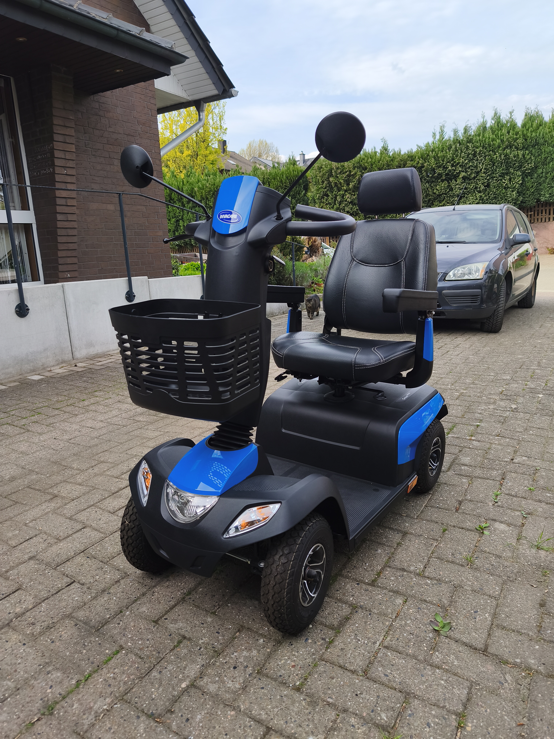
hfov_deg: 58.9
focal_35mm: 23
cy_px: 370
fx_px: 491
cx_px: 277
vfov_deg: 73.9
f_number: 1.65
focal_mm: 6.18
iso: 50
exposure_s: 1/577
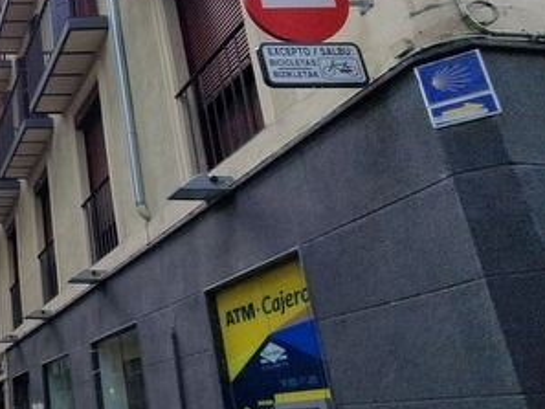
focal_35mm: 35
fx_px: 551
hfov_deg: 37.3
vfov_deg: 40.7
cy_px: 229
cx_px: -134
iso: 50
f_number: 2.2
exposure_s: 1/804
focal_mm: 1.8
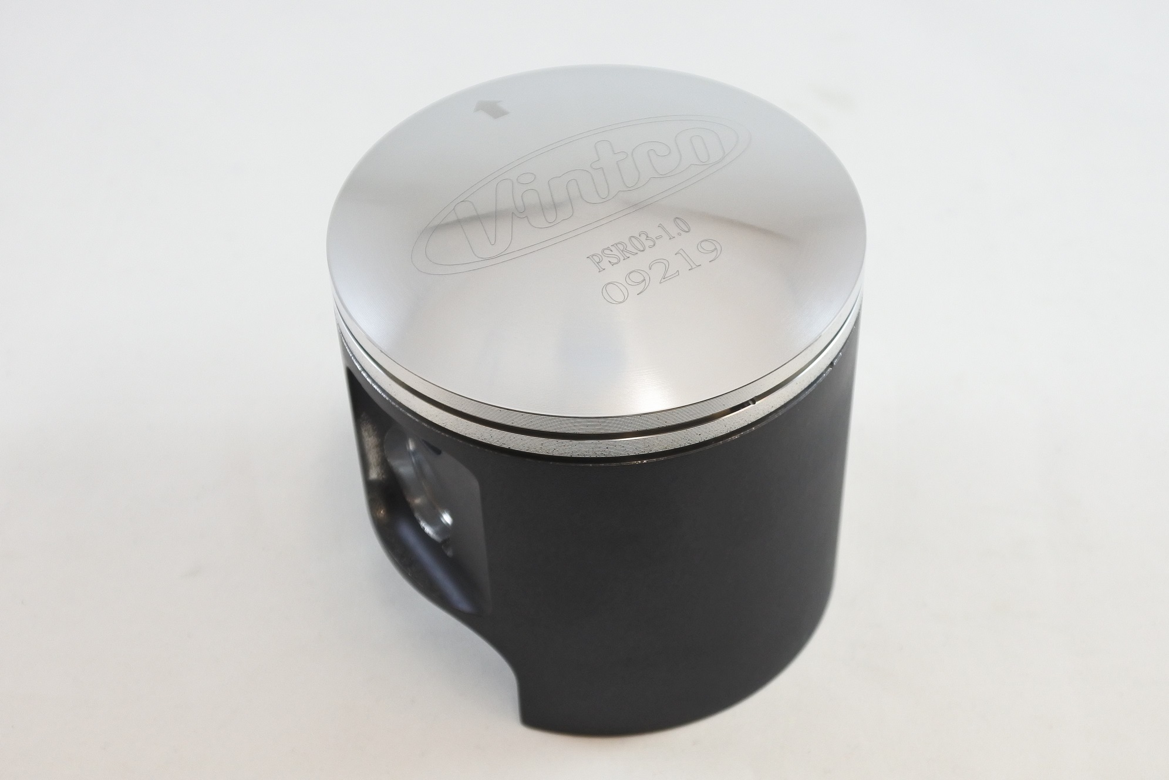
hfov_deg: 46.4
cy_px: 390
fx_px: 1364
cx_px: 584
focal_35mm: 42
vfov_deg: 31.9
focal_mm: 15.7
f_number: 4.2
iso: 500
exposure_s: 1/125
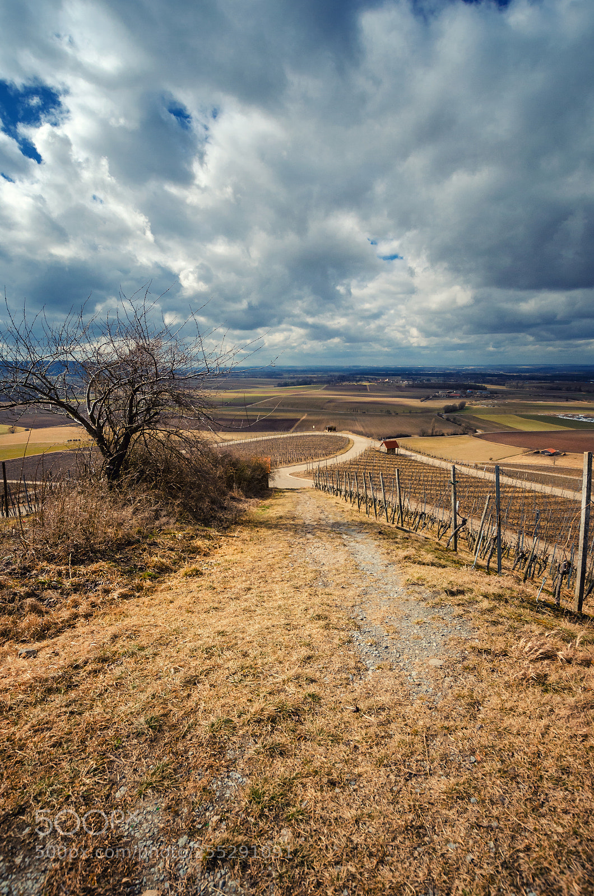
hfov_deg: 77.1
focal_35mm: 15
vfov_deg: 100.5
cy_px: 448
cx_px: 297
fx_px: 373
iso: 400
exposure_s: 1/1600
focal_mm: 10
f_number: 8
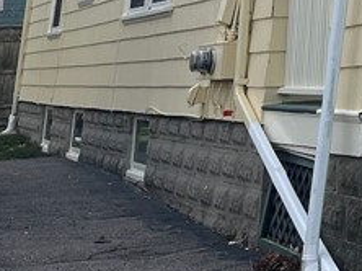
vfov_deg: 10.8
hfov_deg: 14.3
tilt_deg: +16.7
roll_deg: +1.2
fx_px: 1254
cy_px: -335
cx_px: 667
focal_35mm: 120
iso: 50
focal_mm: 5.1
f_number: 1.6
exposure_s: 1/1832
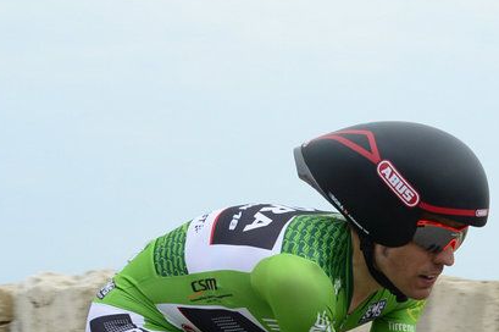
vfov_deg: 9.5
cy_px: 450
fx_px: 1953
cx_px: 484
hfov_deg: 14.4
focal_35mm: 141
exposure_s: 1/1000
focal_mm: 48
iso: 800
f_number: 8
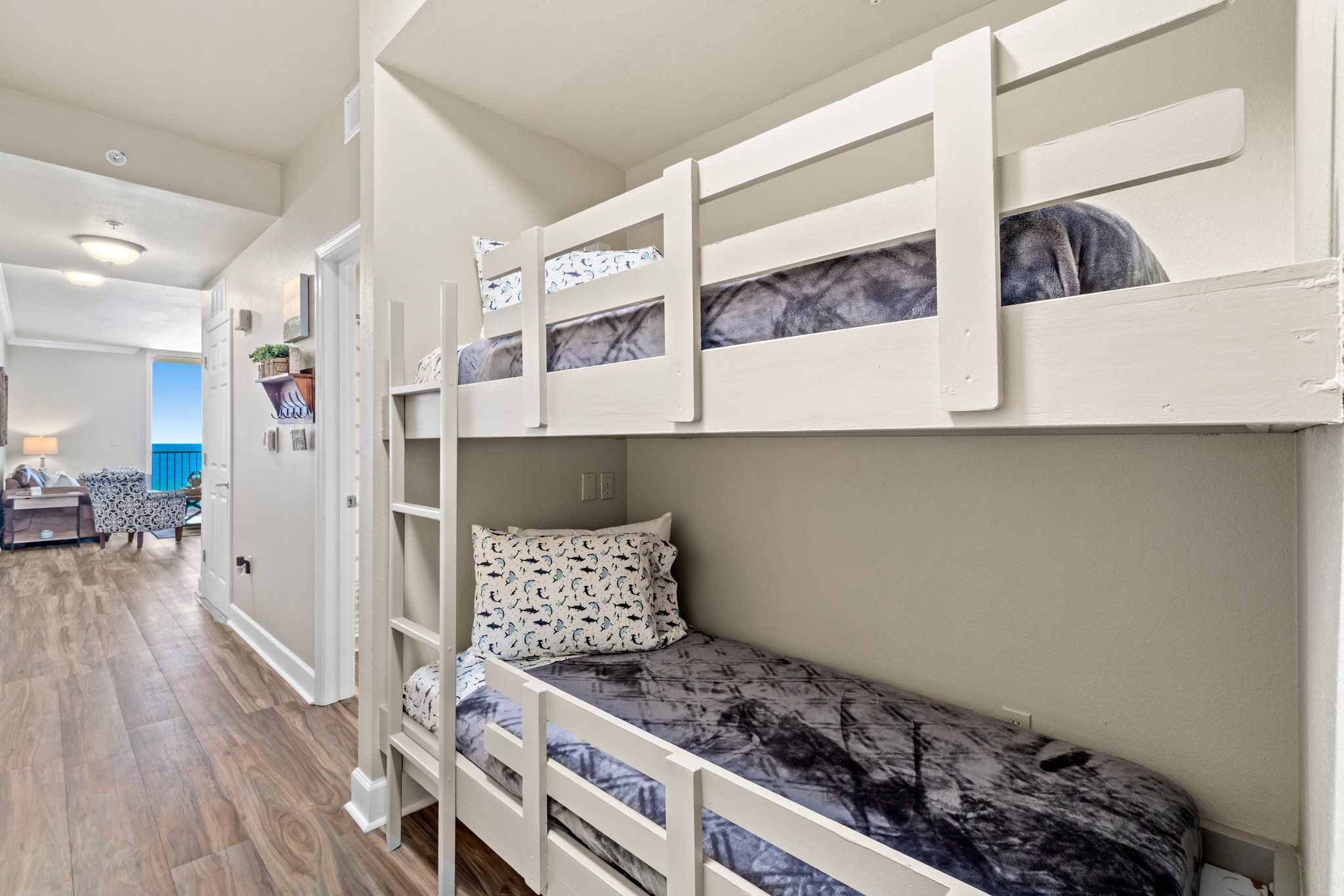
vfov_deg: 77.3
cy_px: 448
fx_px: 560
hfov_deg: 100.4
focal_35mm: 15
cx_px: 672
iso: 800
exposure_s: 1.3
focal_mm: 10
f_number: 8
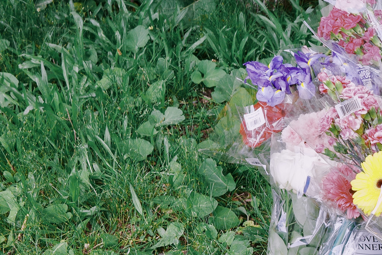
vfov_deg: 10.4
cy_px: 199
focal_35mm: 131
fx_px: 1390
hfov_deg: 14.3
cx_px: 618
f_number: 4
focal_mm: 26
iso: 200
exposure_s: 1/250
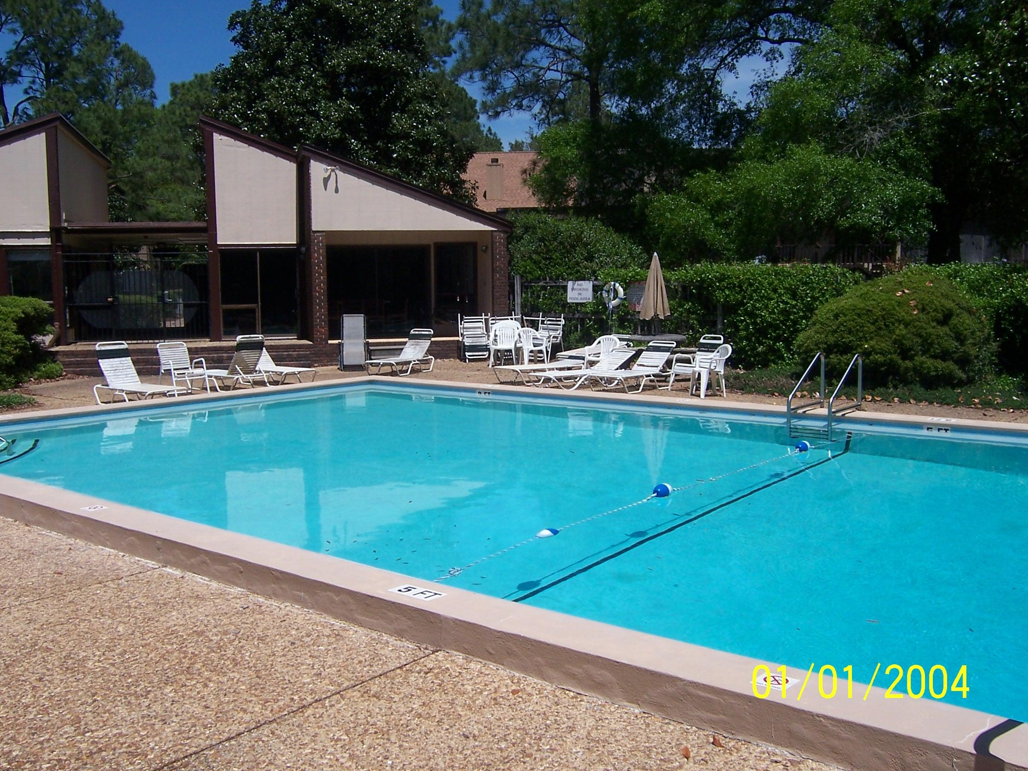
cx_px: 501
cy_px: 383
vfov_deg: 41.8
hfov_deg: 54.0
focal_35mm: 34
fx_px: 1010
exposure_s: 1/750
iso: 80
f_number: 5.6
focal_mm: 5.5
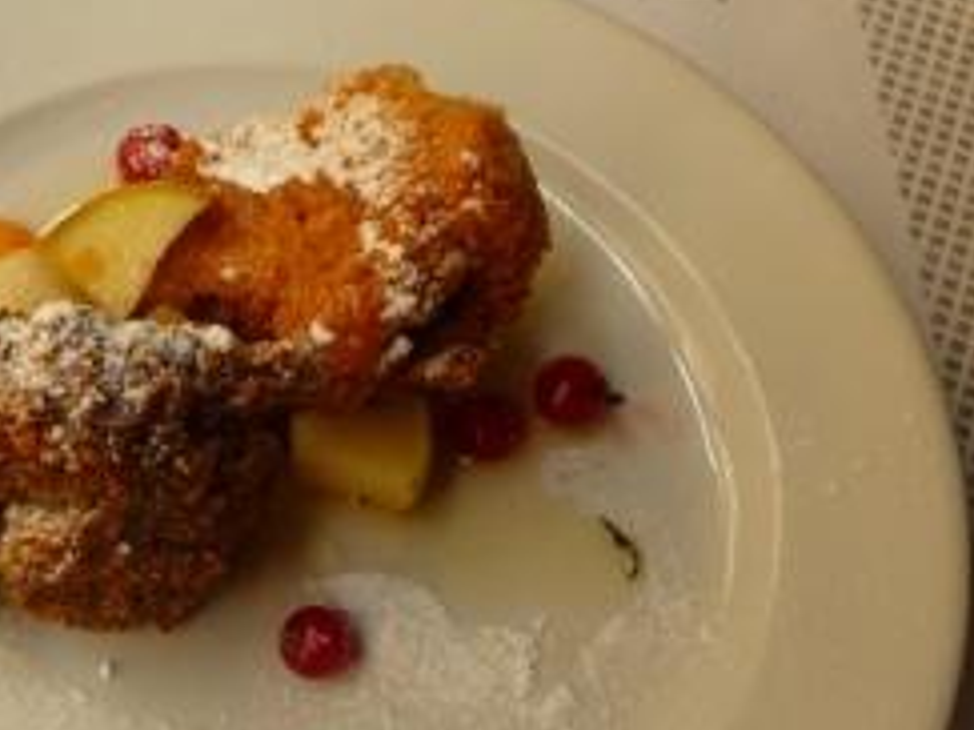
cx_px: 220
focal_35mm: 59
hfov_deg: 32.0
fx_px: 1659
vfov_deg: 24.7
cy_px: 445
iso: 100
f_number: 3.3
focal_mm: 4.7
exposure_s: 1/50
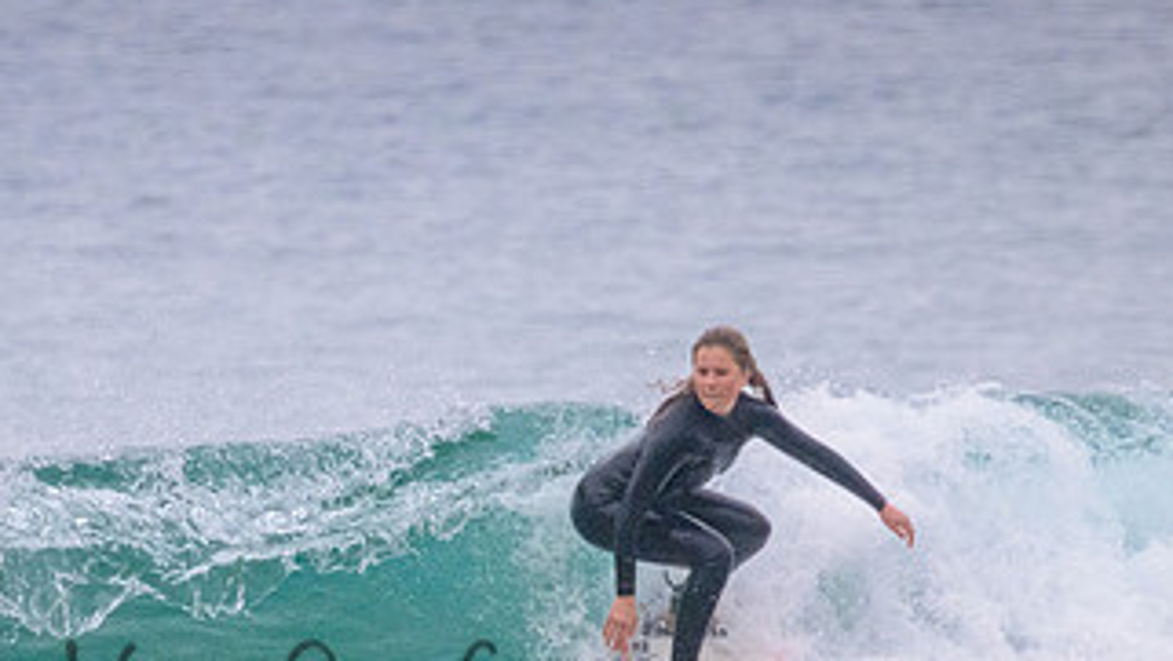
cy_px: 666
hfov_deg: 1.4
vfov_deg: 0.8
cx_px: 442
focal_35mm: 1513
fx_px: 47087
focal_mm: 800
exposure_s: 1/1250
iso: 7200
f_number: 11
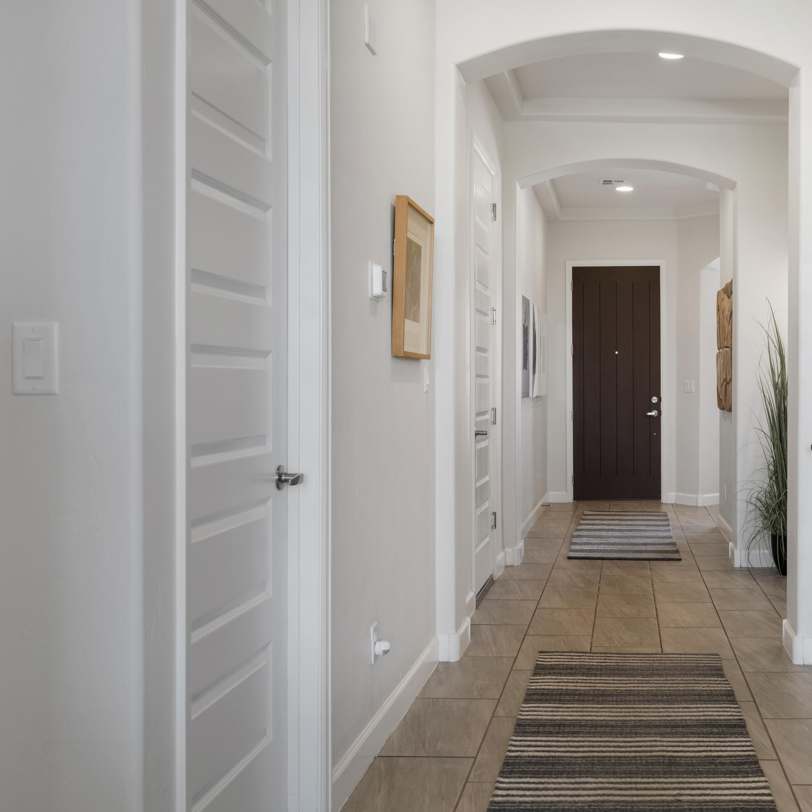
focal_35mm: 39
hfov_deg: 41.8
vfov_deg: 43.2
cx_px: 618
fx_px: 1026
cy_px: 396
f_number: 9
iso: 320
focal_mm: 29.5
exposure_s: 1/8
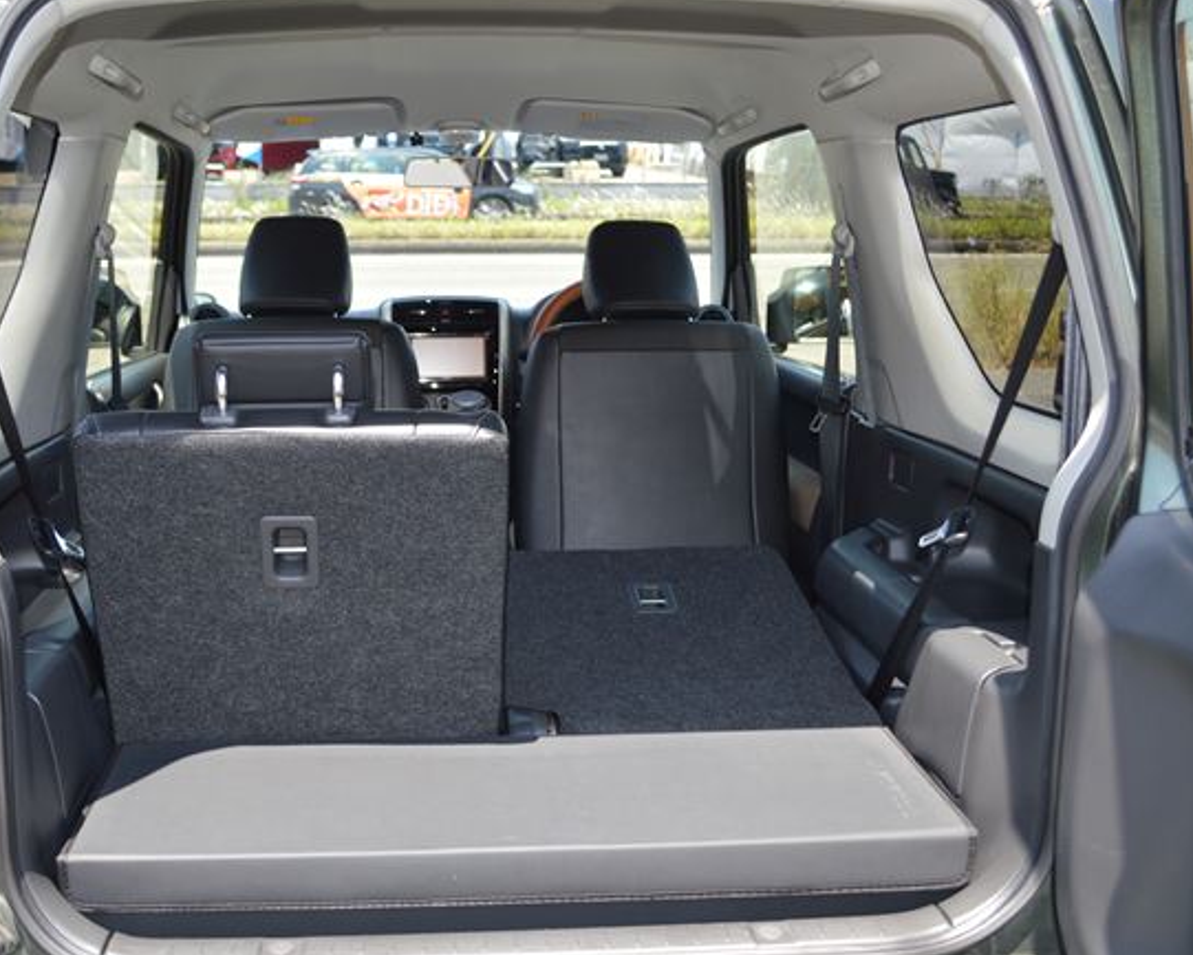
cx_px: 505
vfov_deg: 37.3
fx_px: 1413
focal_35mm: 40
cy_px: 484
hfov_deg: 45.6
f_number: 4
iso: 100
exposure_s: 1/160
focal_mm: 22
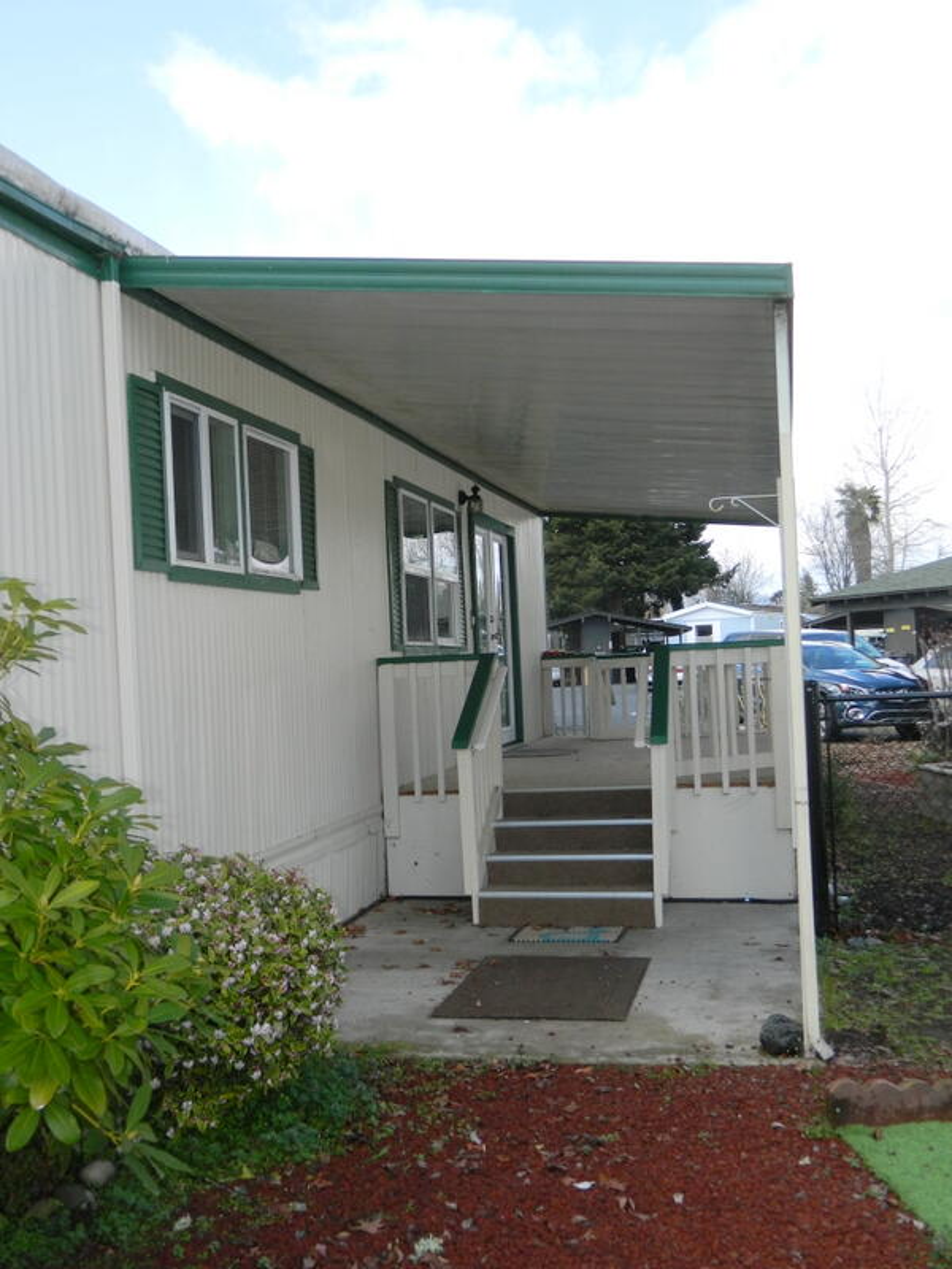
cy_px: 634
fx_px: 1503
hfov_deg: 35.1
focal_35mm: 41
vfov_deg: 45.8
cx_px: 476
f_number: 3.5
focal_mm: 7.3
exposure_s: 1/320
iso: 110
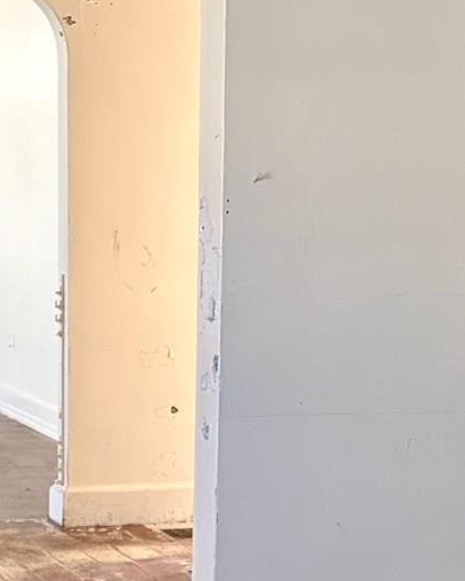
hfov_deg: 13.6
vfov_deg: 16.8
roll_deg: -1.4
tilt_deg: -8.2
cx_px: 302
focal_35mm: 113
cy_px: 496
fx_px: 1943
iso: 160
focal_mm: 5.96
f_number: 1.6
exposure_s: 1/60
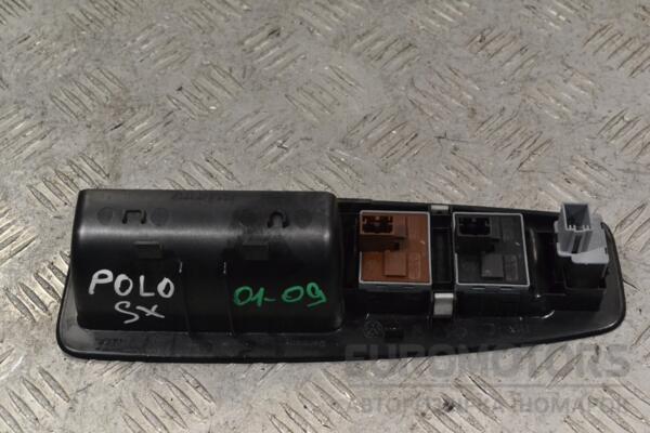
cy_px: 216
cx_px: 325
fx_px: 1083
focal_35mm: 60
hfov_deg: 33.4
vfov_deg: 22.6
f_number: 9
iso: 3200
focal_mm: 40
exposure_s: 1/320
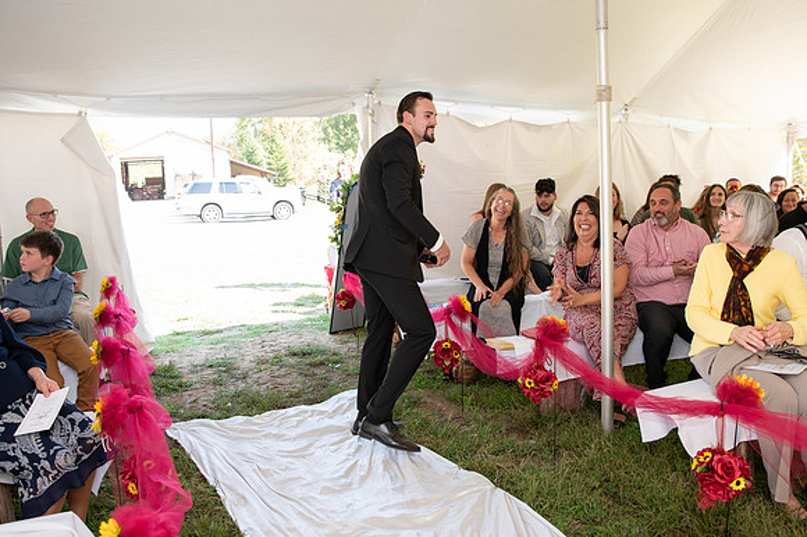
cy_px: 258
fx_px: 657
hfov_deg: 63.1
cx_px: 419
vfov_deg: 44.5
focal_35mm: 29
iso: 320
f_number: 3.2
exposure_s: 1/200
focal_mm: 24
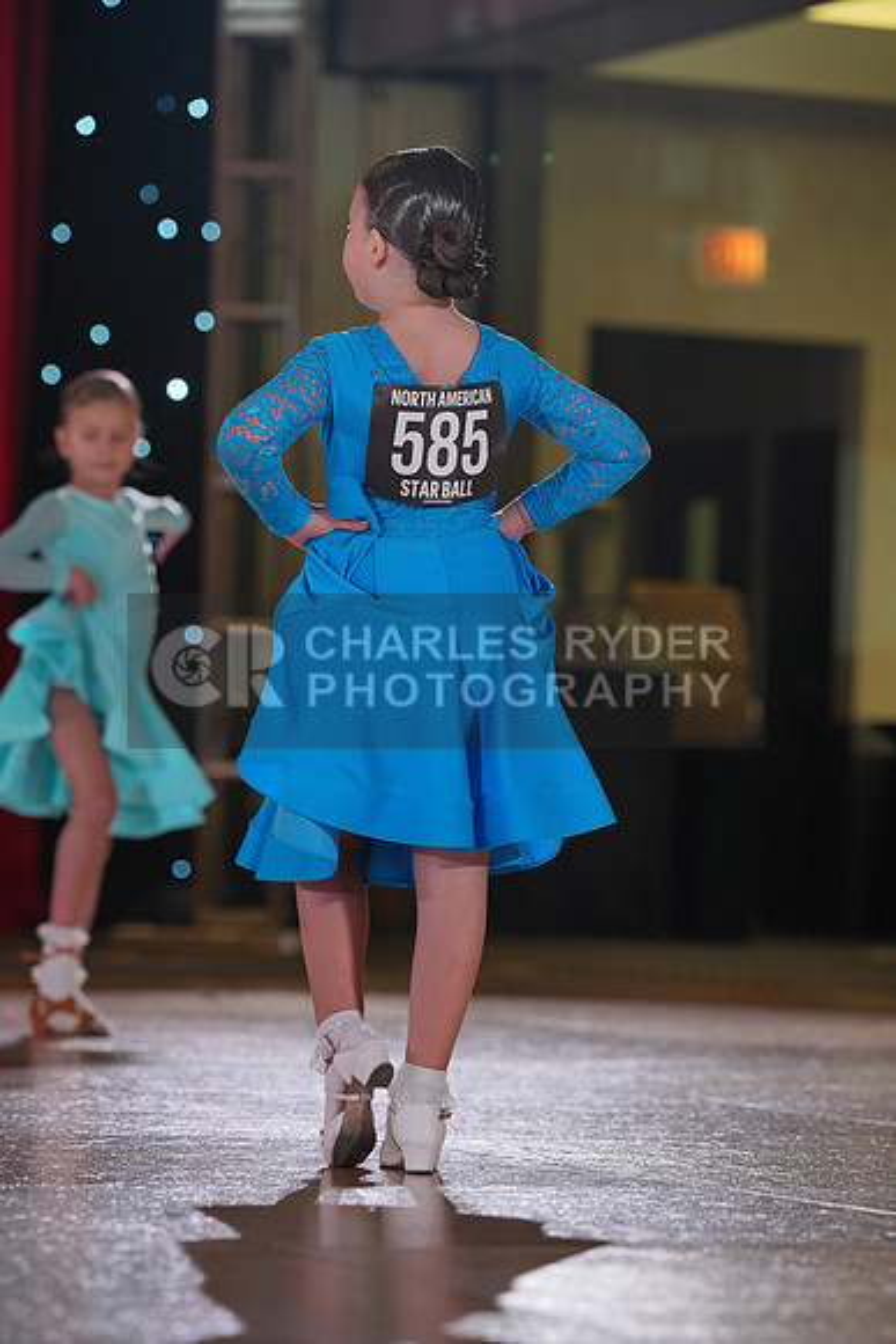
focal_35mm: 139
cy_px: 672
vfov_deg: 14.8
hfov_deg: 9.9
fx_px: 5186
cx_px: 448
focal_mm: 139
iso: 800
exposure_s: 1/400
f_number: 4
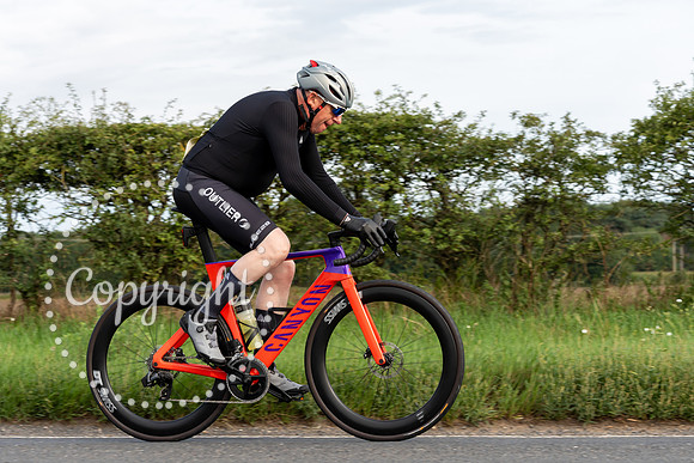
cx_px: 337
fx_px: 1722
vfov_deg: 15.3
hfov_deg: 22.8
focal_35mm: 89
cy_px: 217
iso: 320
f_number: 5.6
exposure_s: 1/640
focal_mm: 73
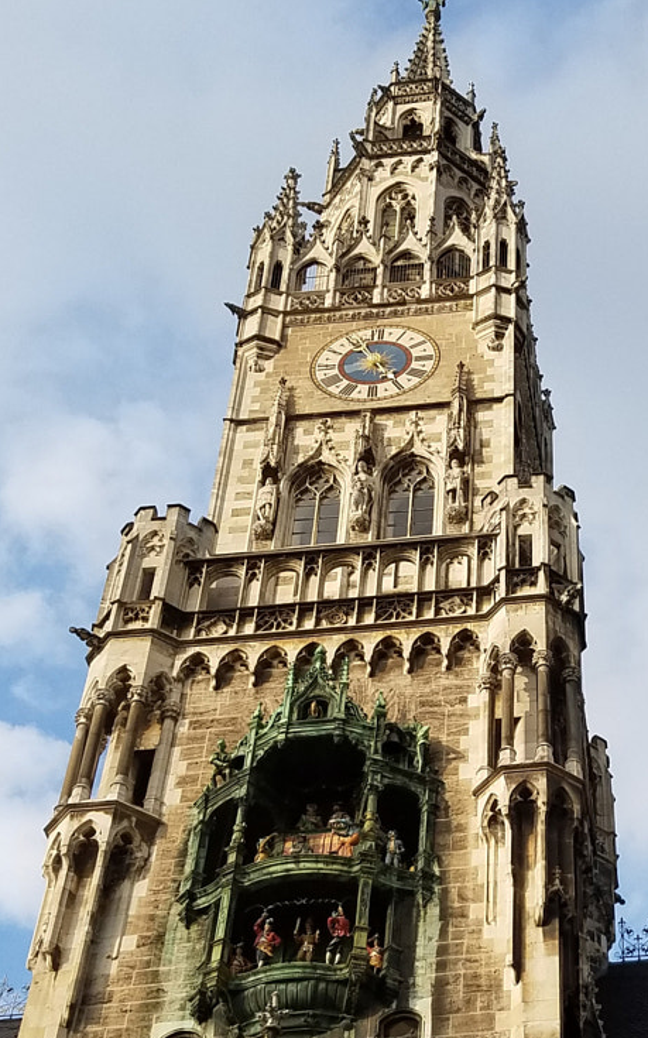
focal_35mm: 60
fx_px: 1696
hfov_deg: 21.0
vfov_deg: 33.4
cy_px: 765
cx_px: 620
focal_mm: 4.2
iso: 50
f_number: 1.7
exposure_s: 1/2144
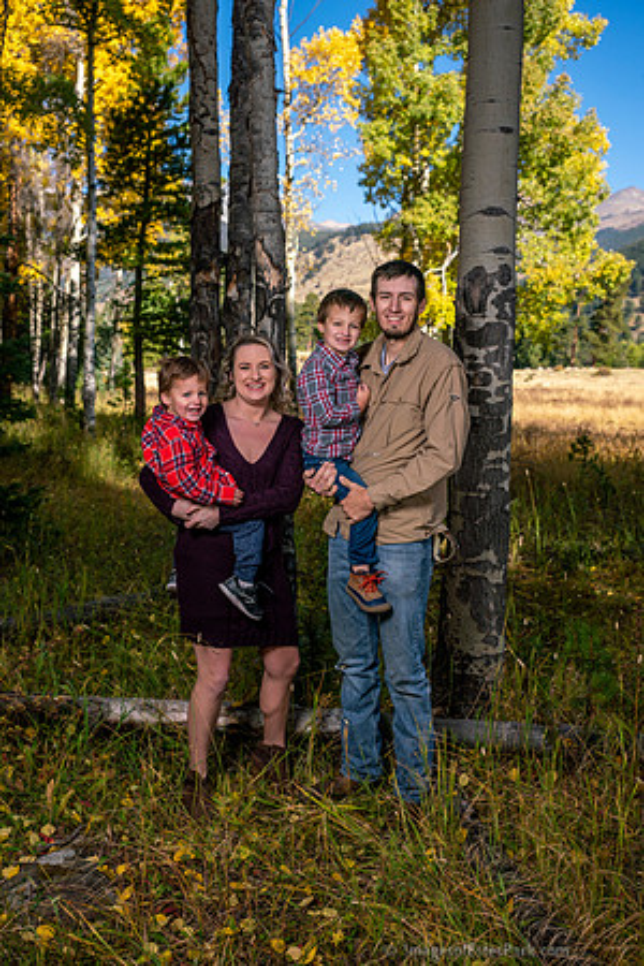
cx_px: 322
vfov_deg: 54.4
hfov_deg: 37.9
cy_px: 483
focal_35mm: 35
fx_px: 939
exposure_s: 1/800
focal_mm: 35
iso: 160
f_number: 5
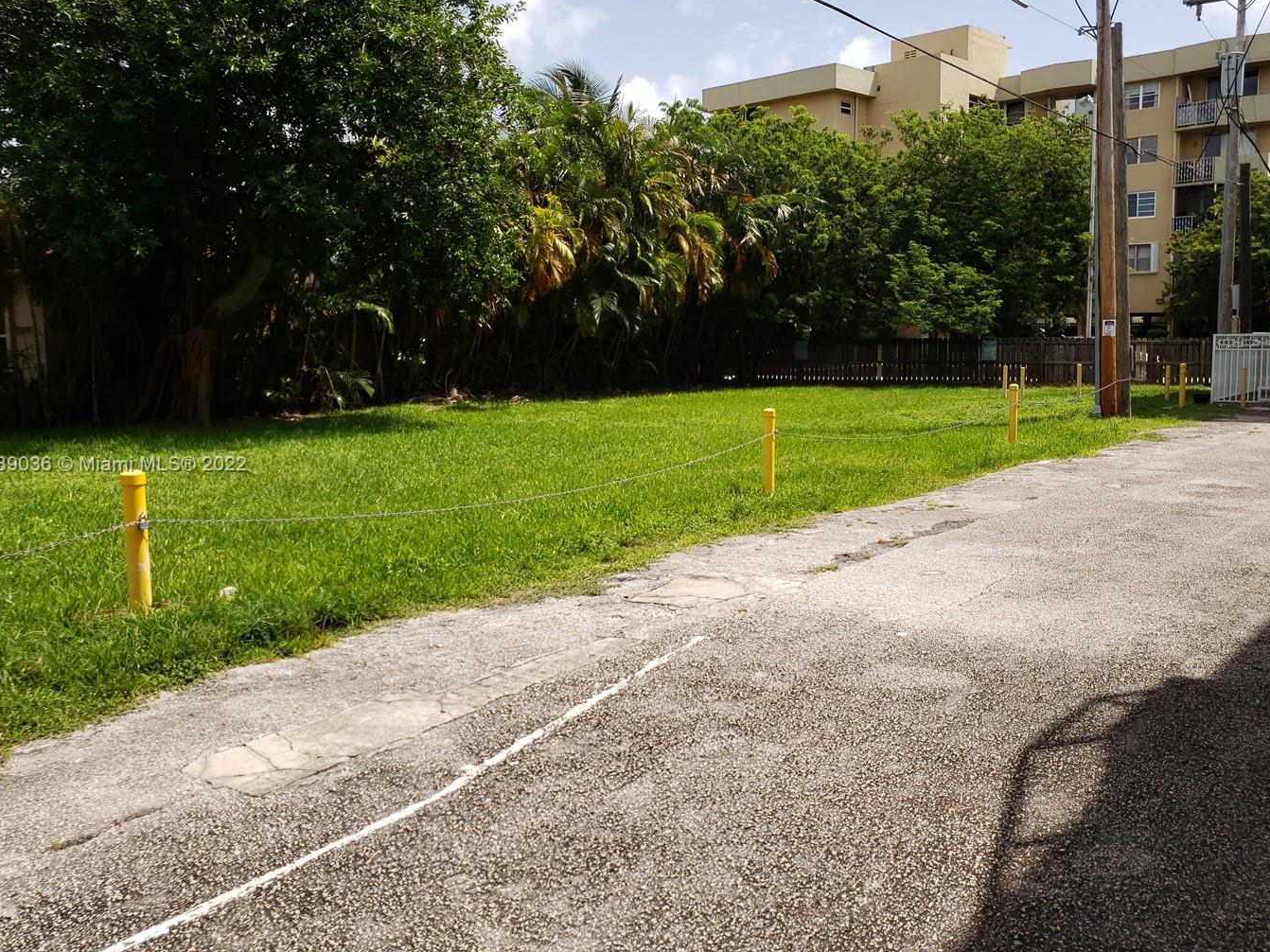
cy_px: 466
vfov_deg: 45.4
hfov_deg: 58.2
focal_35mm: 31
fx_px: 1137
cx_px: 701
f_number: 1.5
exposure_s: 1/2504
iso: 50
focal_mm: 4.3
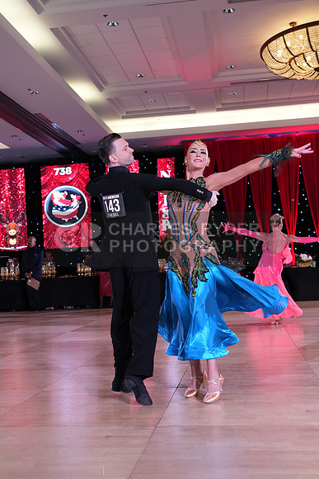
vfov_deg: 47.4
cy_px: 240
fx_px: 545
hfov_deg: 32.6
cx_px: 160
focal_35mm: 41
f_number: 5
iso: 2500
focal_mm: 41
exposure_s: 1/250
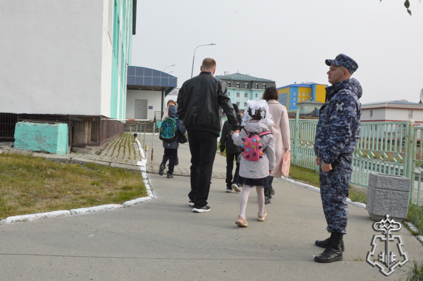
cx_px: 212
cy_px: 140
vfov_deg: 36.8
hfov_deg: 53.2
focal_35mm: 36
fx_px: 423
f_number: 18
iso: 3200
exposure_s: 1/1250
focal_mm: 24
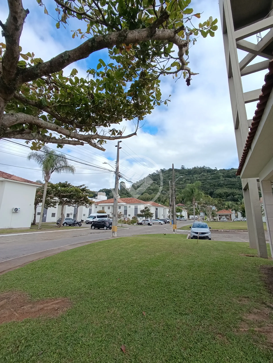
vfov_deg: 94.5
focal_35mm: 16
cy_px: 182
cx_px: 136
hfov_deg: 78.1
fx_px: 168
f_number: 2.2
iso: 50
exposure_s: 1/487
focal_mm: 1.65
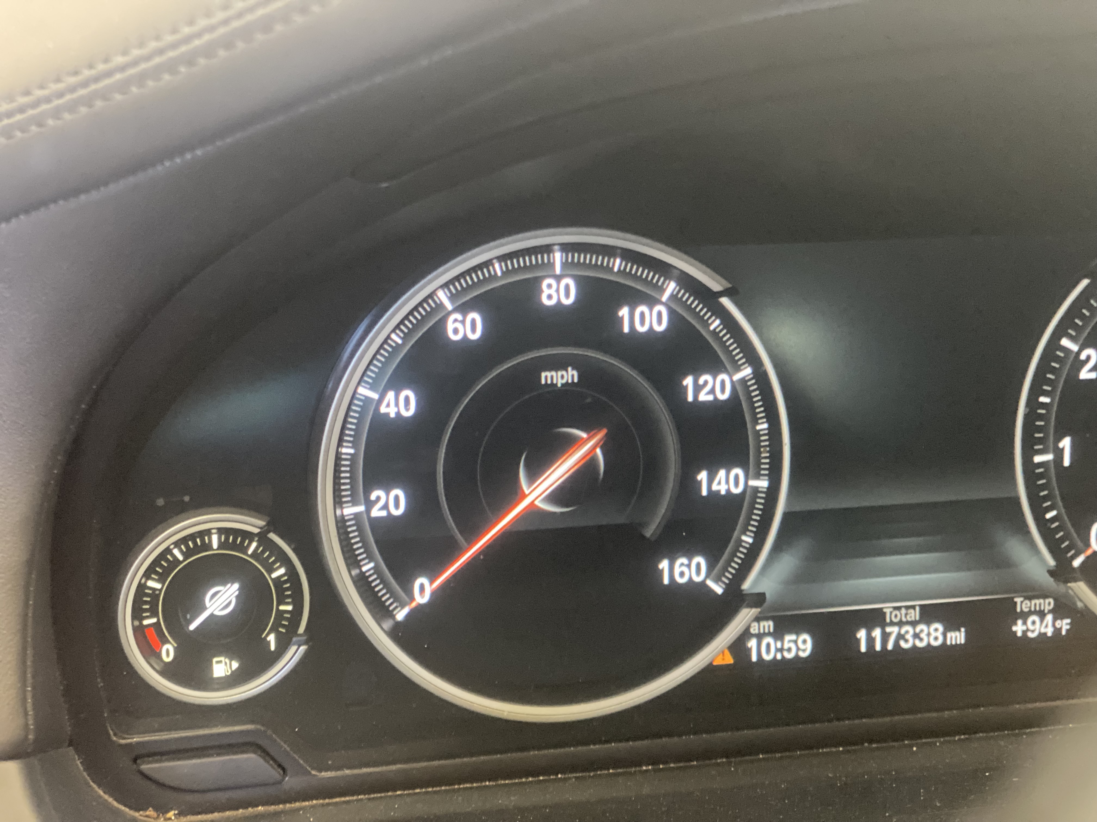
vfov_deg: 28.0
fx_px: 1648
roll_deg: -3.4
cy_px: 411
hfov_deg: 36.8
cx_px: 548
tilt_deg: -27.5
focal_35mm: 52
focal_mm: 6
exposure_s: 1/20
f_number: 2
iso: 500
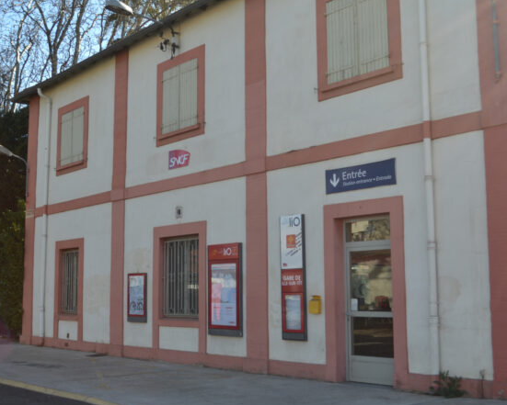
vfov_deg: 32.8
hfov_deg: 40.2
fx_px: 690
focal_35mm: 46
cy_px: 199
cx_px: 205
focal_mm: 24
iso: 100
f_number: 6.3
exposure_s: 1/160
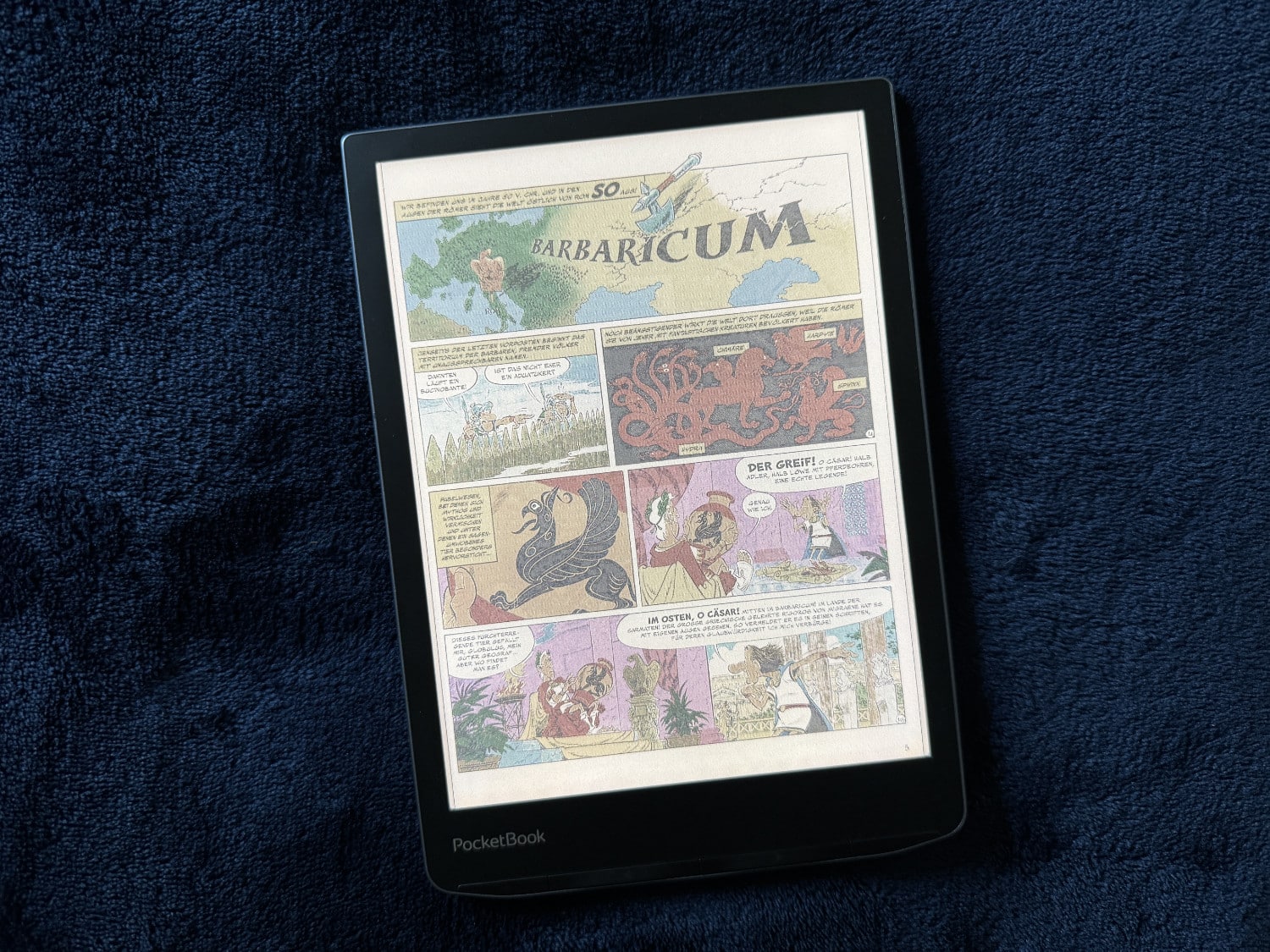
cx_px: 635
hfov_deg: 71.6
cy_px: 476
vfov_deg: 56.8
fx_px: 881
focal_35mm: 24
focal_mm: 6.8
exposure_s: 1/121
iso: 200
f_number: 1.8
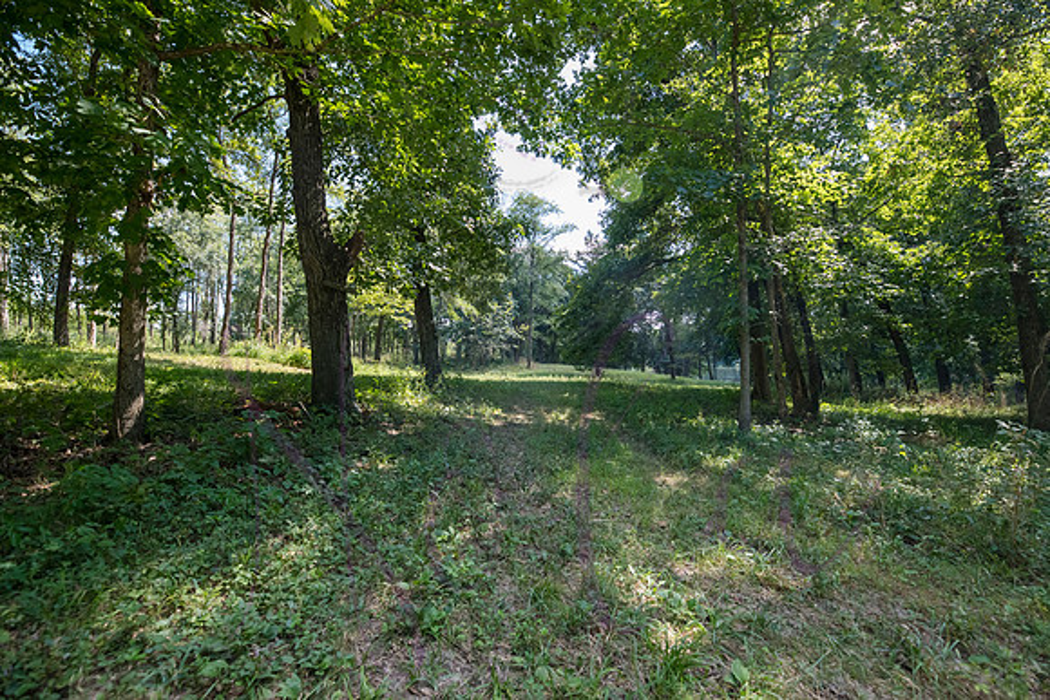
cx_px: 533
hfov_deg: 98.8
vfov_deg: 75.8
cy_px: 354
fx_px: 450
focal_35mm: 15
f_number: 3.5
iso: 320
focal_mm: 14
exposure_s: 1/320
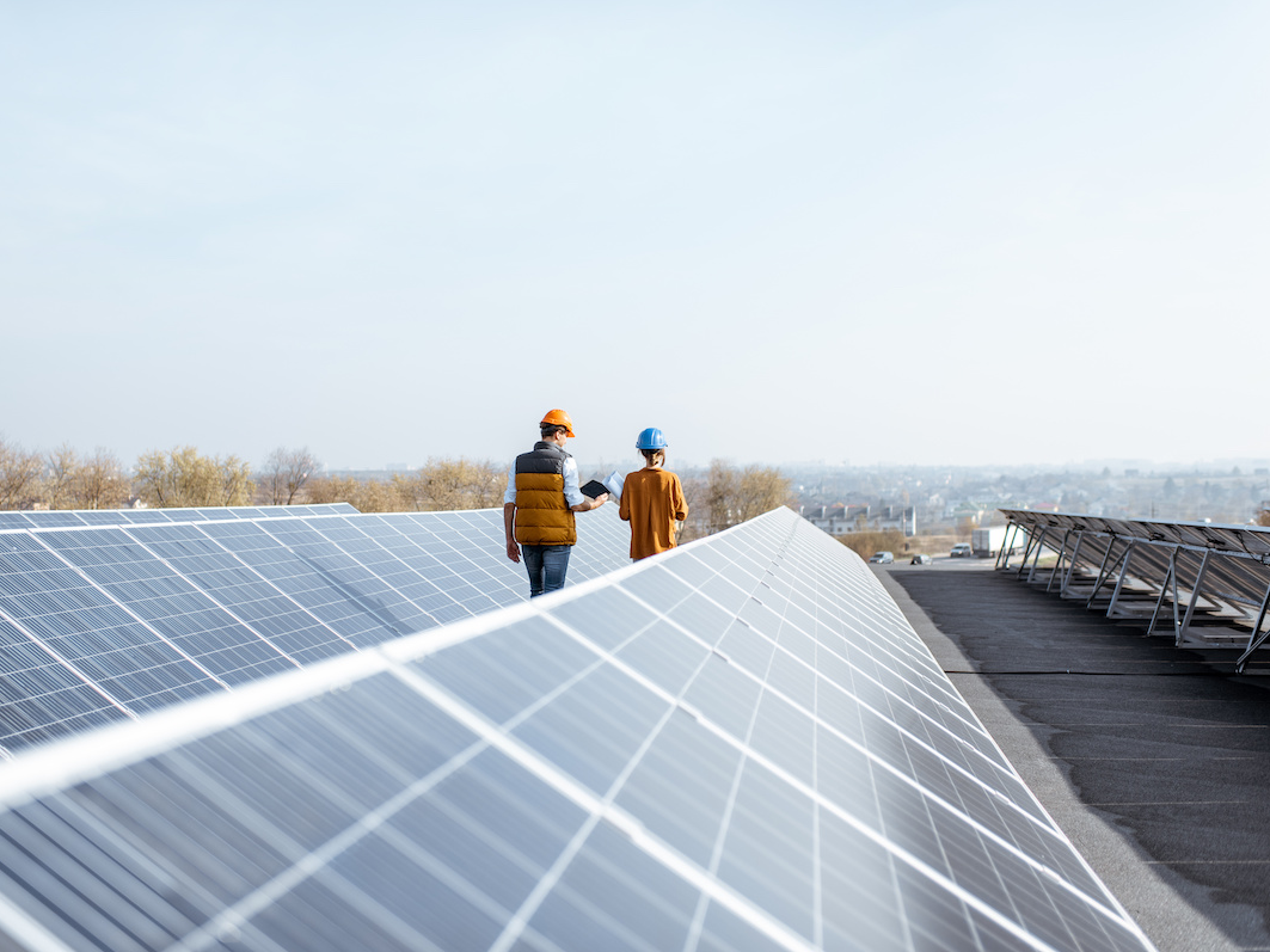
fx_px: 1394
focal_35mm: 38
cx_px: 569
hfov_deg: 48.9
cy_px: 475
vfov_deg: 37.7
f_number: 2.2
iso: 200
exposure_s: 1/4000
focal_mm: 35
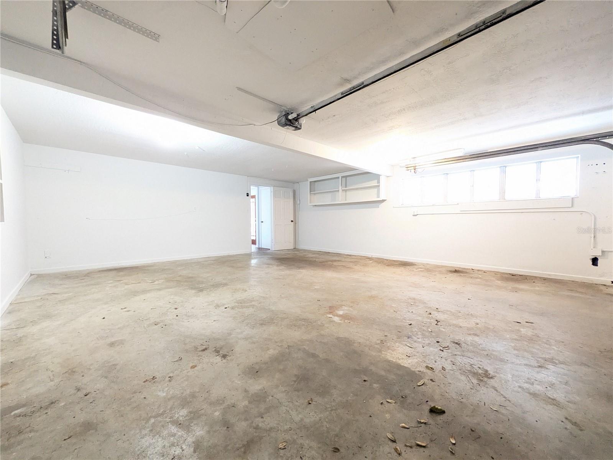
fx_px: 248
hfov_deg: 102.1
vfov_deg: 85.7
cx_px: 306
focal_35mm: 14
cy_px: 230
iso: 1477
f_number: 2.2
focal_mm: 1.83
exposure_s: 1/30
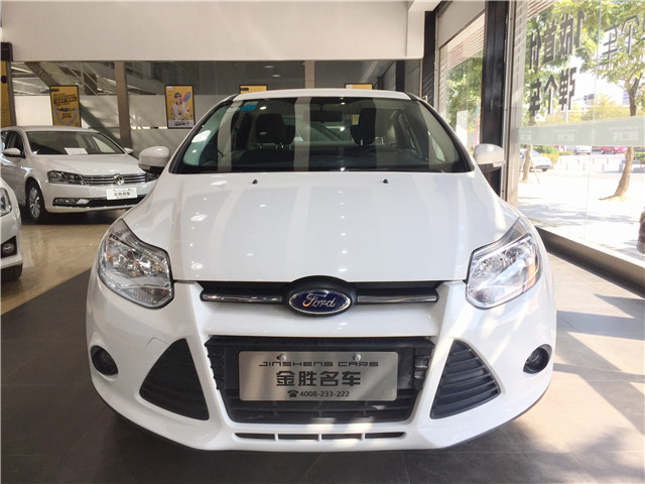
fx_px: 540
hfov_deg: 61.7
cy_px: 242
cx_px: 322
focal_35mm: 29
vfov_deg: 48.2
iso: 32
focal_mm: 4.15
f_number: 2.2
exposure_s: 1/244
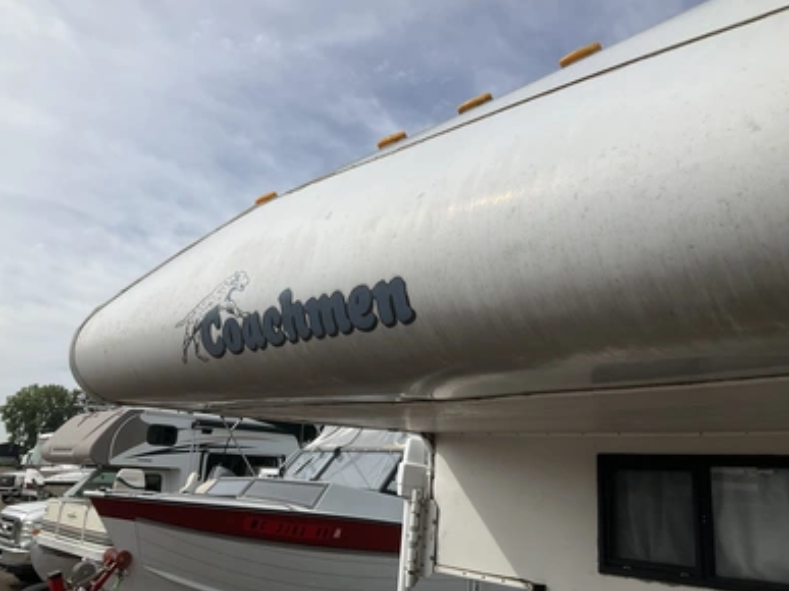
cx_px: 398
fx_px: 684
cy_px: 298
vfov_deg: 46.8
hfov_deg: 60.0
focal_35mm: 30
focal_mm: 3
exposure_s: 1/2959
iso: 25
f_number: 1.8
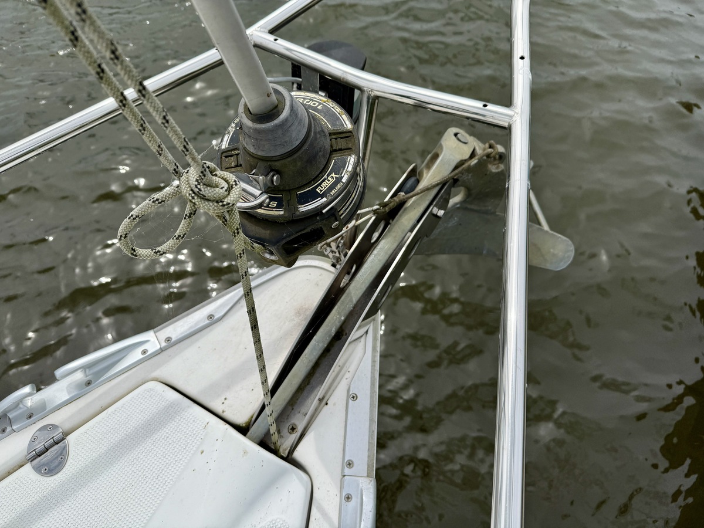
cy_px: 264
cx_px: 352
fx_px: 488
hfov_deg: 71.6
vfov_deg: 56.8
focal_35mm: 24
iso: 80
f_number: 1.78
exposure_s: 1/5714
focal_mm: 6.76
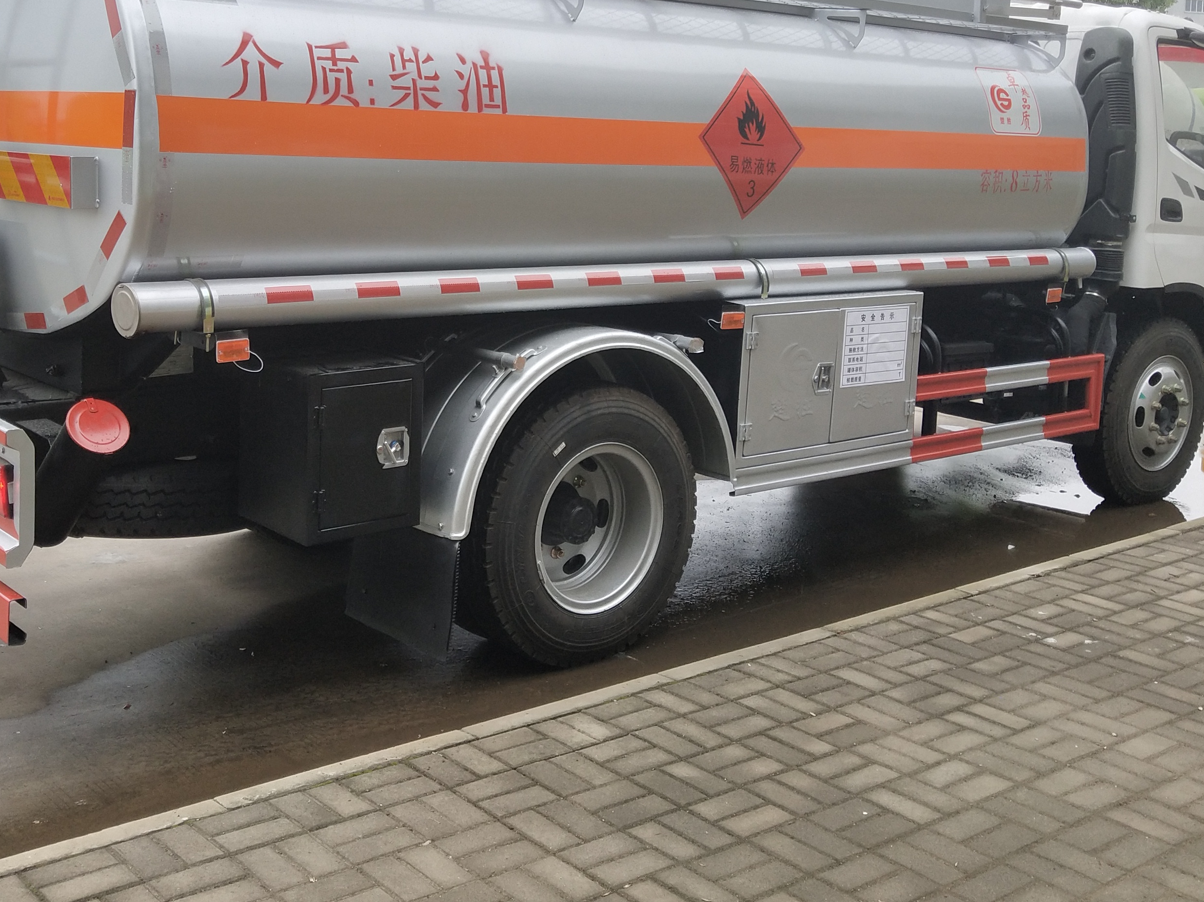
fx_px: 1704
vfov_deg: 29.4
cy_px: 275
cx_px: 518
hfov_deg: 38.8
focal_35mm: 49
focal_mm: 3.95
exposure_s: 1/256
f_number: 1.8
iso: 125
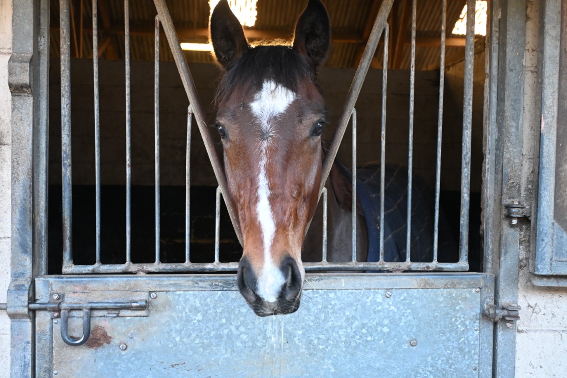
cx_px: 284
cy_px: 189
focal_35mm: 36
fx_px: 567
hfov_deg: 53.1
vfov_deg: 36.9
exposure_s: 1/125
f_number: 4.2
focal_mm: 24
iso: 1250
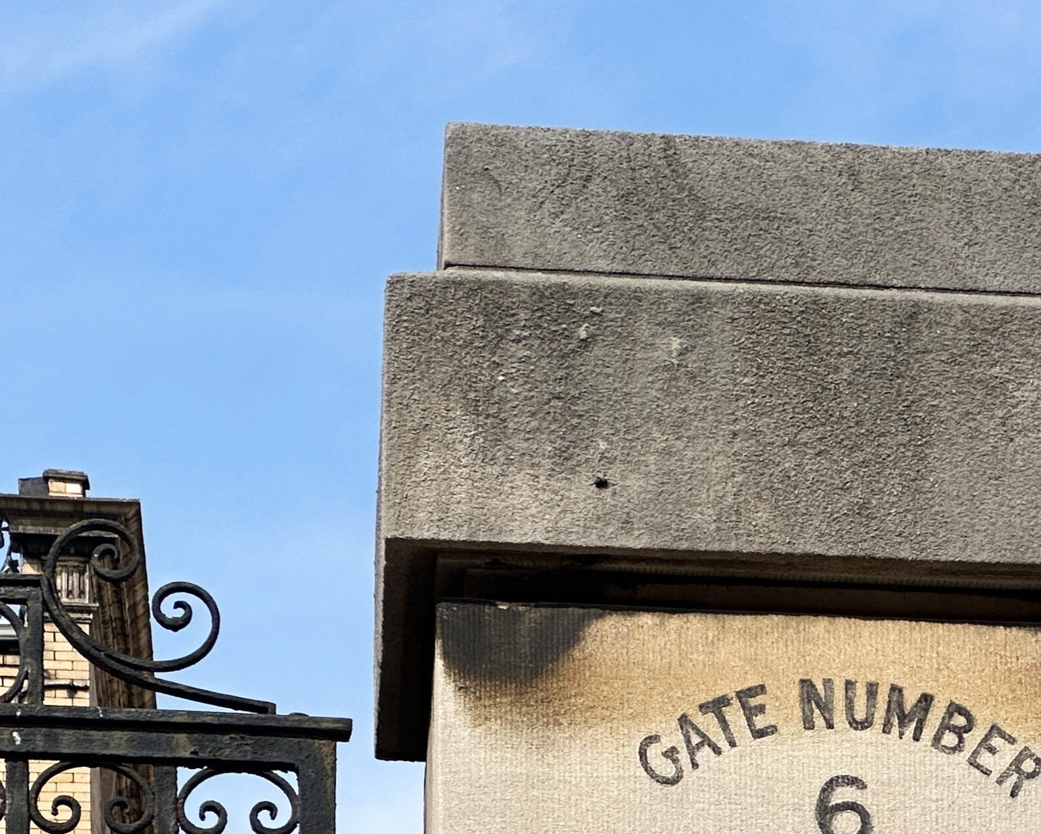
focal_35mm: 212
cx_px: 1204
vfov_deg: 7.3
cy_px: 741
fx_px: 6533
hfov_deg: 9.0
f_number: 2.8
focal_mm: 9
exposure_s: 1/797
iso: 32
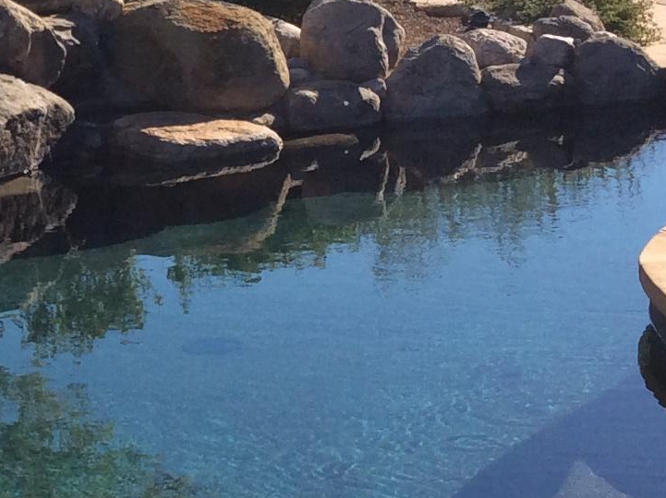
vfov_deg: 12.8
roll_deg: +4.9
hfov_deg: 16.5
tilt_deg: -9.2
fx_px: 2210
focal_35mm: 115
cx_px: -113
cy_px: 159
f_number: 2.4
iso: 32
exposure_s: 1/1271
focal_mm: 3.3
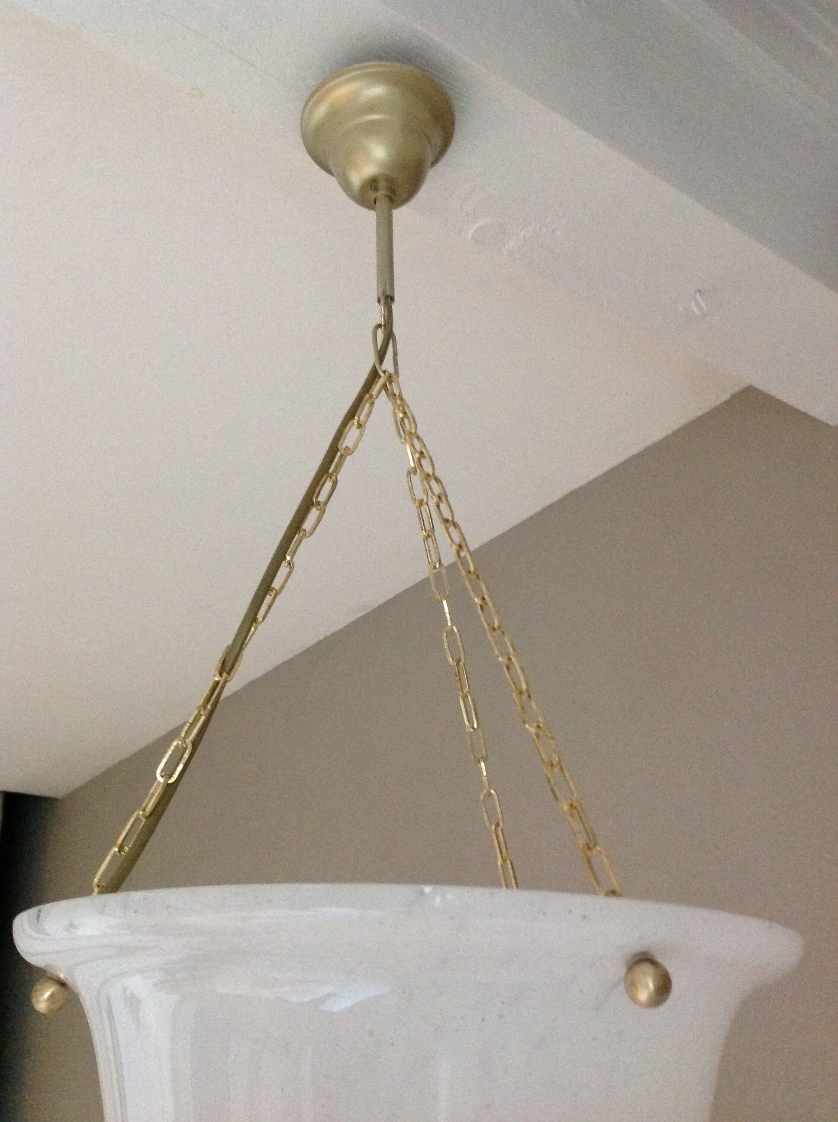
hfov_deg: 40.6
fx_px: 1133
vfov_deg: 52.7
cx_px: 419
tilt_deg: +27.7
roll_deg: +3.4
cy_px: 561
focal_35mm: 35
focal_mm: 4.28
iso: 500
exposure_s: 1/15
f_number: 2.4
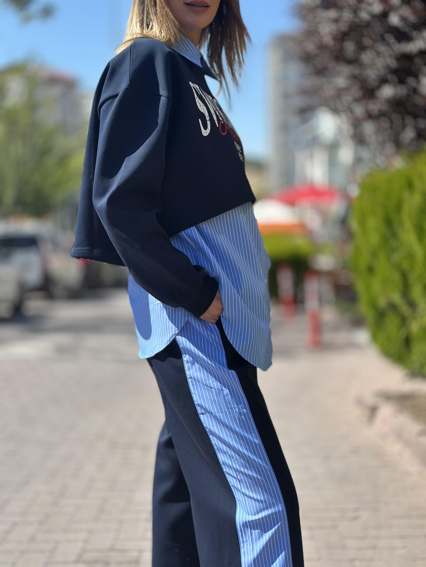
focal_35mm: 48
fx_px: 788
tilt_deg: -6.7
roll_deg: +0.9
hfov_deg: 30.3
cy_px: 284
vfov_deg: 39.7
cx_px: 213
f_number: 1.78
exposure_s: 1/3367
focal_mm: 6.86
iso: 80
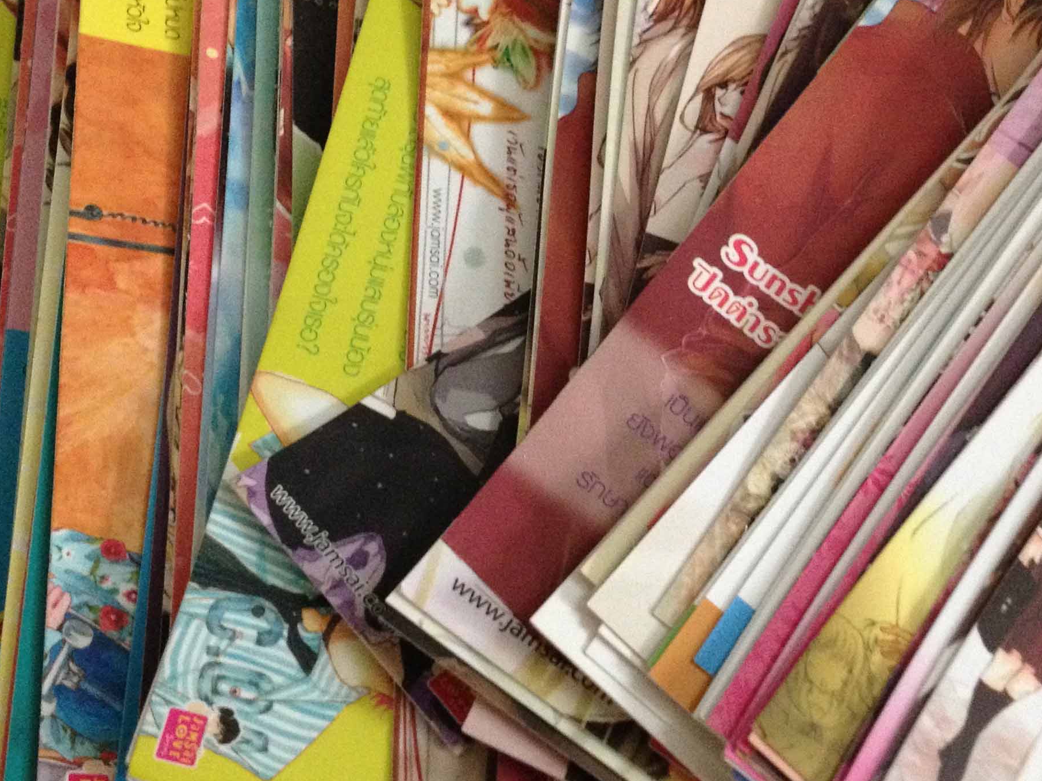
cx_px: 605
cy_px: 319
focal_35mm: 63
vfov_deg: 23.3
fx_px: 1897
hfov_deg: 30.7
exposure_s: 1/17
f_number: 2.4
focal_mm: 4.28
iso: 400
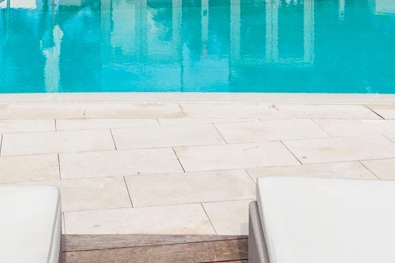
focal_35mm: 57
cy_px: -51
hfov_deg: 34.8
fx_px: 622
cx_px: 125
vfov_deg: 22.1
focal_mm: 11
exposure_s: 1/1600
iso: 320
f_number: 6.3
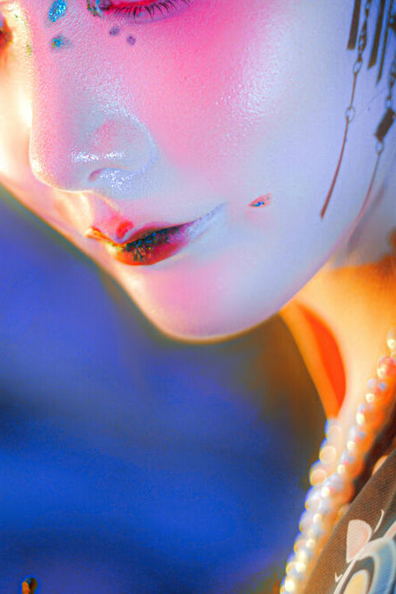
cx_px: 64
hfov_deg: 11.7
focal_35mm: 117
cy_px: 98
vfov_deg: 17.3
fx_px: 1929
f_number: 2
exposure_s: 1/160
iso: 80
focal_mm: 50
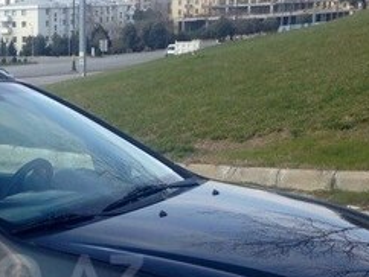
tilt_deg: -14.8
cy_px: 278
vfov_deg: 16.1
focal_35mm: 90
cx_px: -12
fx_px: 960
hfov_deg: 20.9
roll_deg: +1.2
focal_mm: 4.12
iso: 50
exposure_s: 1/695
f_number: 2.4
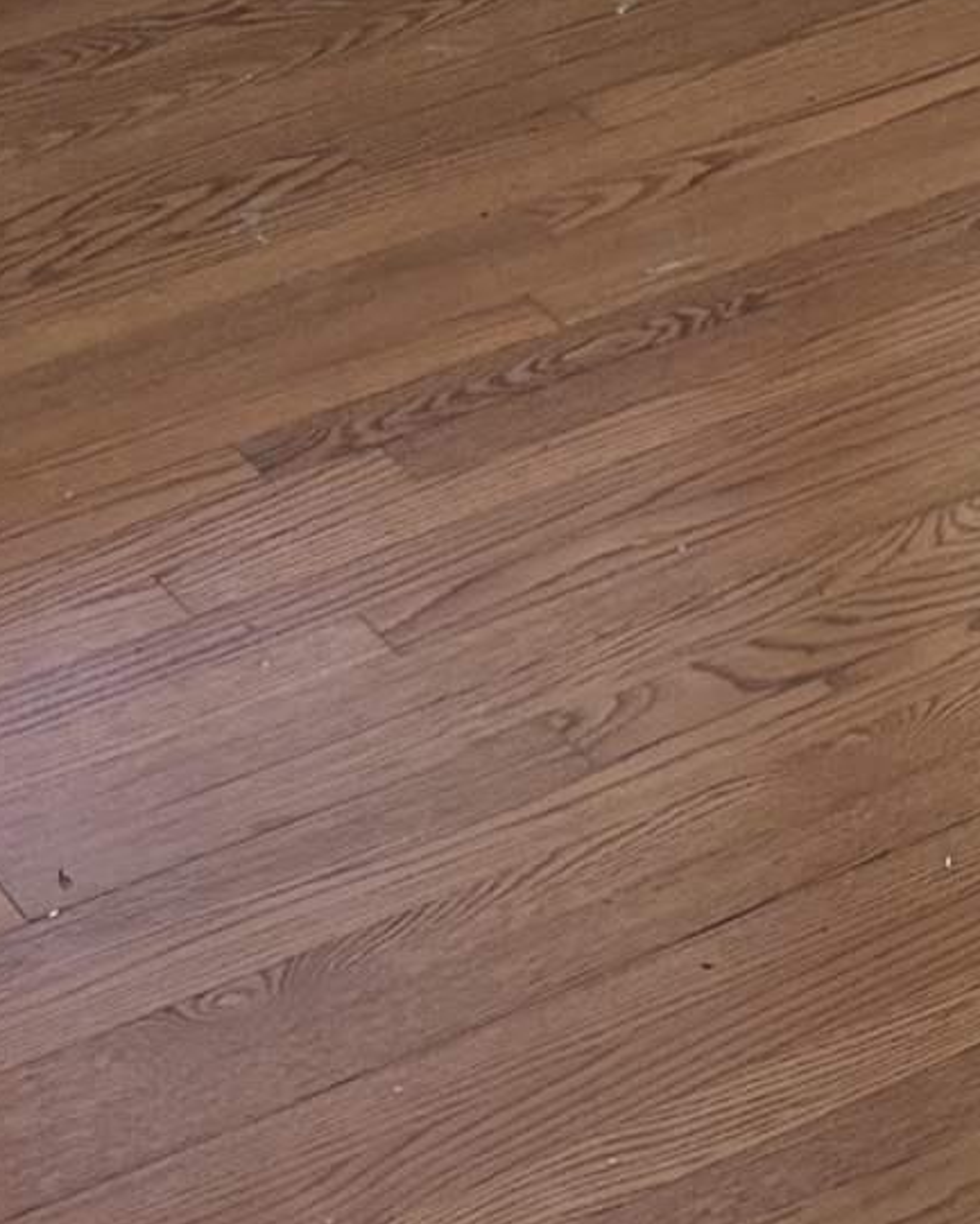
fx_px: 5219
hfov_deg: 10.5
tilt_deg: -19.6
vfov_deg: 12.7
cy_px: -566
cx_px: 1181
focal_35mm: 144
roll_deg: +2.5
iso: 125
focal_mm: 5.96
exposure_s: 1/114
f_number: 1.6
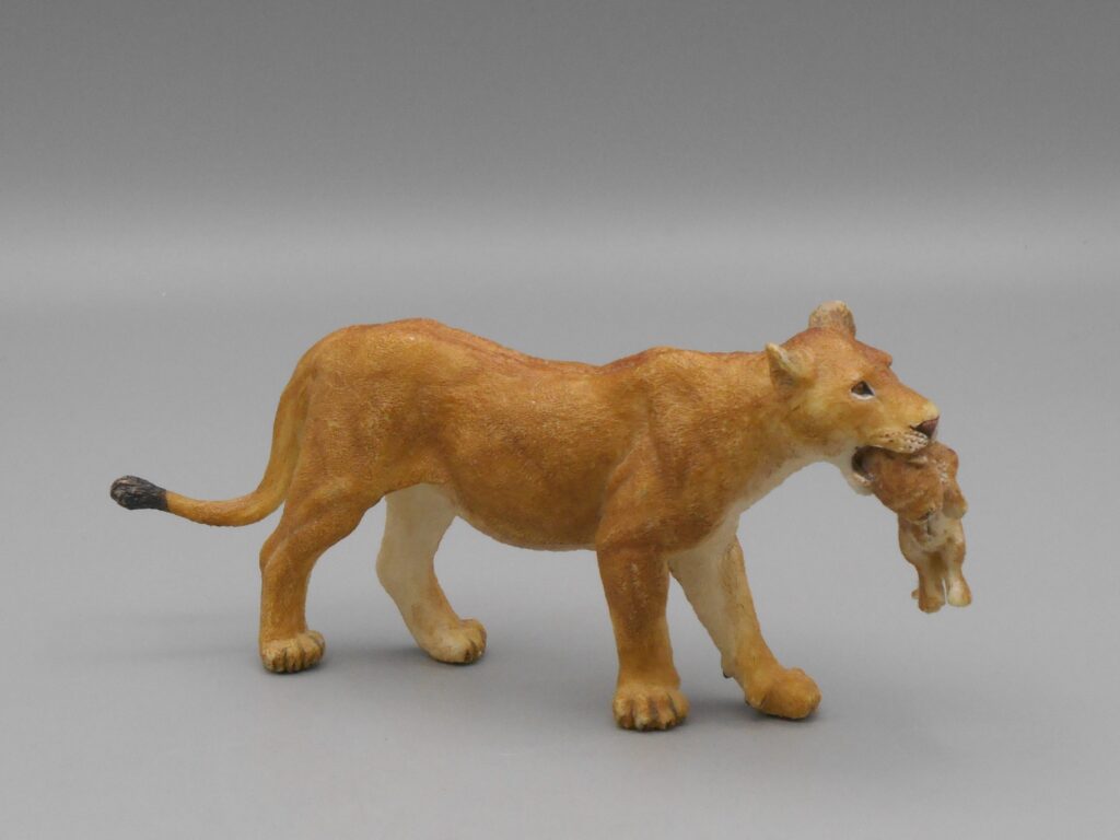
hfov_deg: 27.8
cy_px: 420
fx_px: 2265
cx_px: 560
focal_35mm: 70
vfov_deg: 21.0
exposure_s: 1/250
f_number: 4.5
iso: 280
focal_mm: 12.5
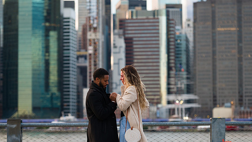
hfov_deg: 18.5
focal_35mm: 116
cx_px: 126
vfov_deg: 10.4
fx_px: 775
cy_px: 78
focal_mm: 110
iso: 200
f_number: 3.2
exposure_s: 1/320
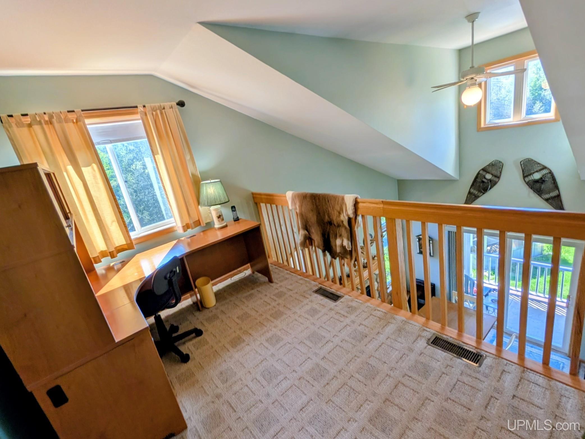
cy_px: 220
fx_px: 203
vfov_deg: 94.5
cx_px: 292
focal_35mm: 12
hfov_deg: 110.5
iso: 56
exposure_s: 1/306
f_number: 1.7
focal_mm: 2.02
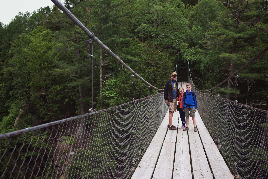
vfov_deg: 37.9
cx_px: 134
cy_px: 90
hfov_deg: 54.4
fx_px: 261
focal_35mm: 35
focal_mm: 35
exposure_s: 1/1000
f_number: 5
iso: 500
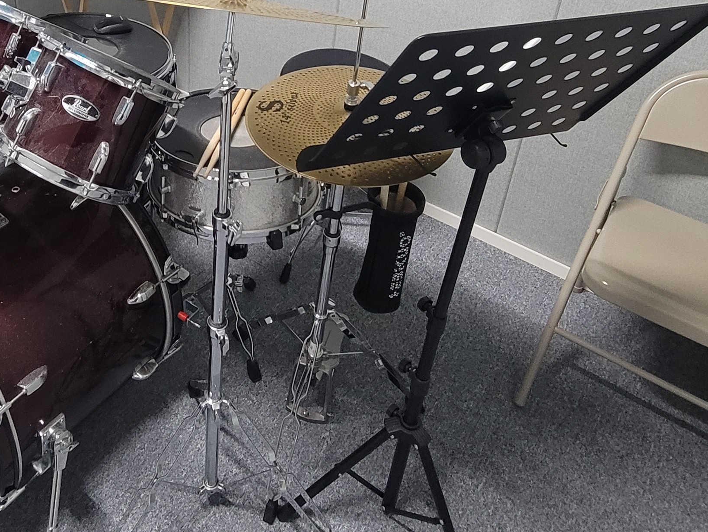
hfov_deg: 55.1
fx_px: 655
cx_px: 211
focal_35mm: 32
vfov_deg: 41.2
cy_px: 69
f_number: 2.2
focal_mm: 2.2
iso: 500
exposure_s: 1/30
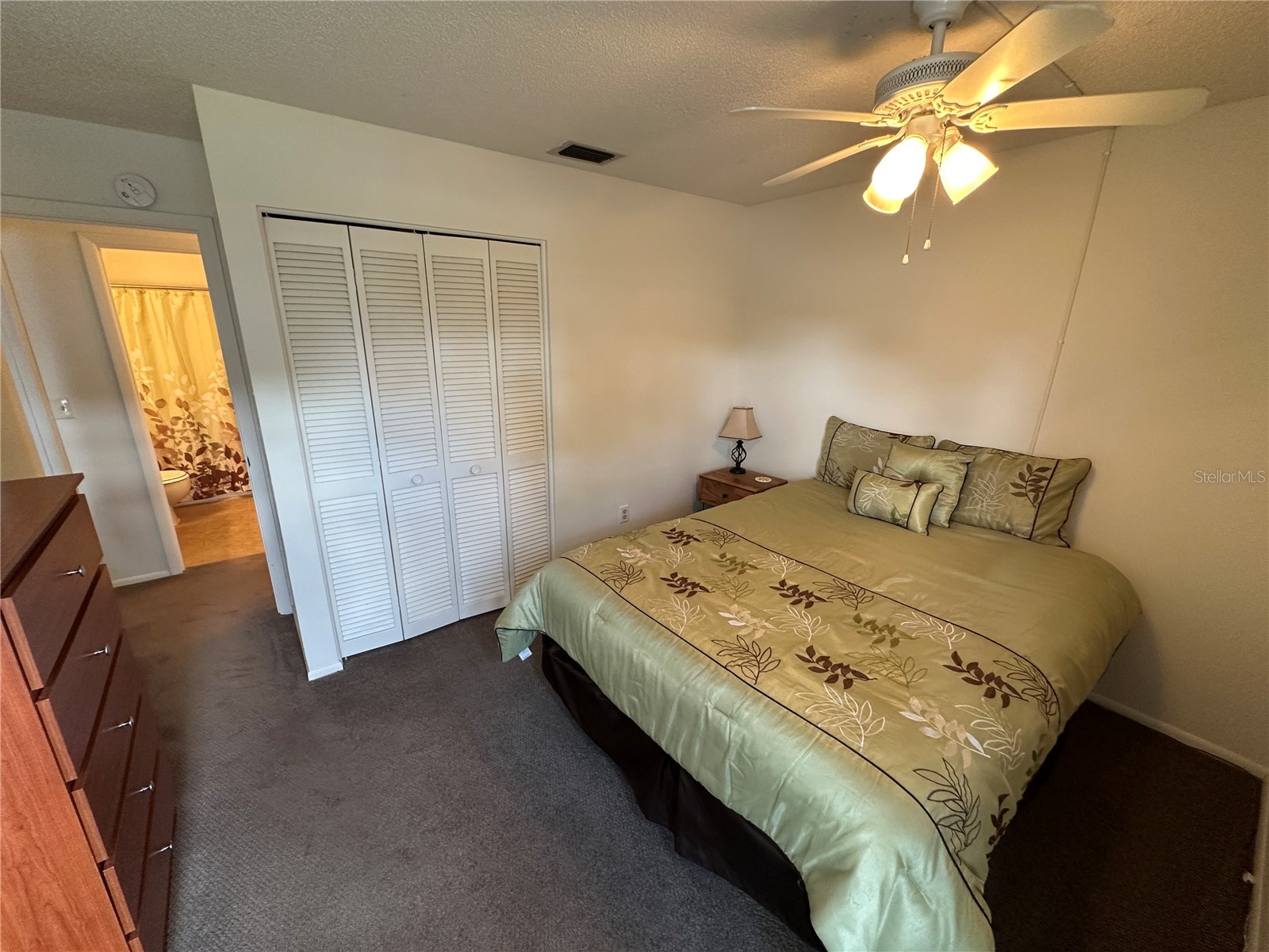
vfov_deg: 85.7
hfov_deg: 102.1
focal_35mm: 14
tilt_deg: -15.7
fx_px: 513
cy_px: 476
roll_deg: -1.1
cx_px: 634
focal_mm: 2.22
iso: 200
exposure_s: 1/60
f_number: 2.2
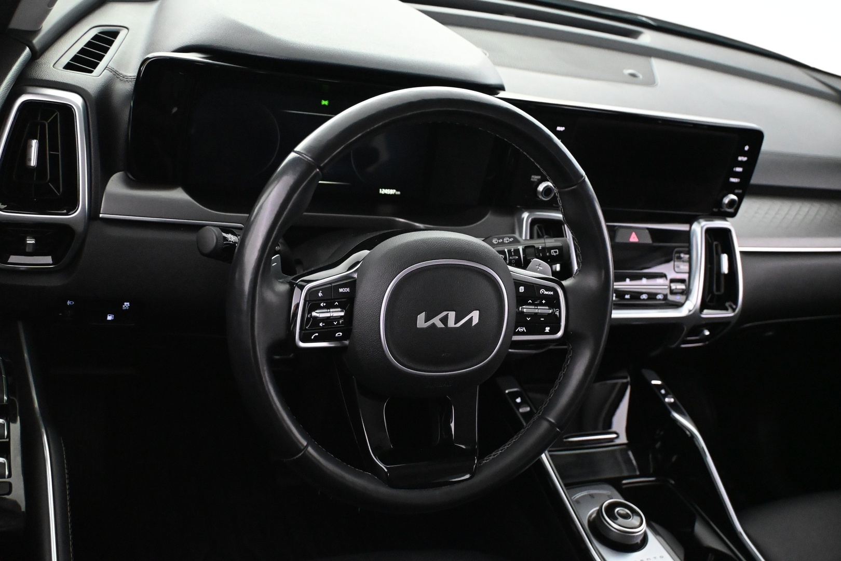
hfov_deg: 51.3
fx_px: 876
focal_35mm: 38
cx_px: 420
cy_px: 280
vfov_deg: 35.5
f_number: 4.2
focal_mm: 25
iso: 6400
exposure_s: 1/60
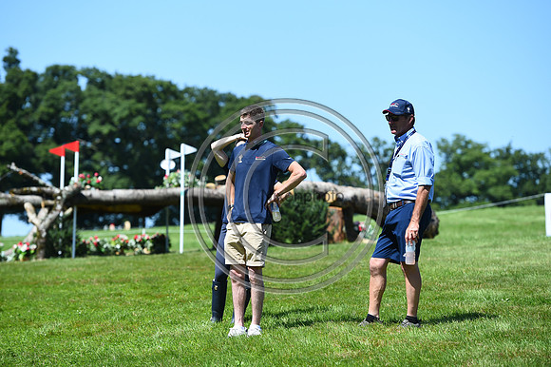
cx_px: 276
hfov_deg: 13.3
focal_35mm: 155
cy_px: 184
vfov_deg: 8.8
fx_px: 2371
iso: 160
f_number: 5
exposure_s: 1/1000
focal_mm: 155
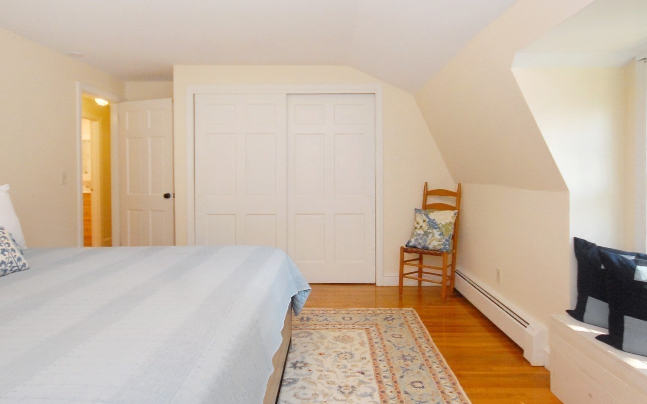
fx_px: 370
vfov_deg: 57.2
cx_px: 331
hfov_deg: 82.3
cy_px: 215
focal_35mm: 21
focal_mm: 10
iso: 800
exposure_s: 1/60
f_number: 5
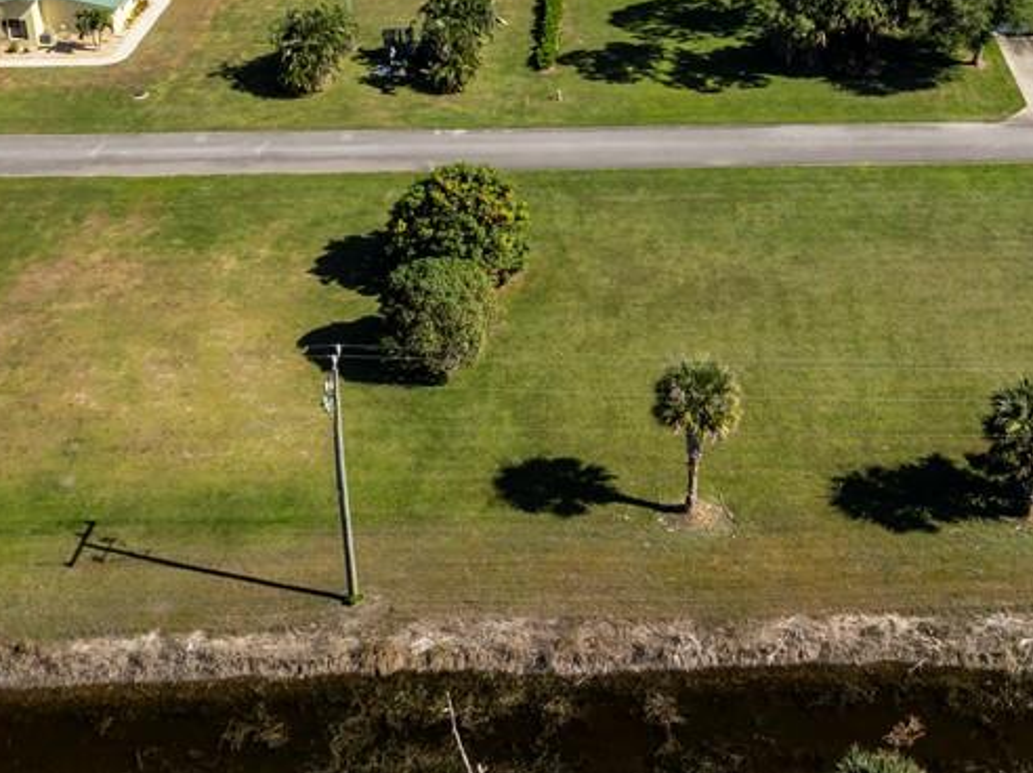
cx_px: 680
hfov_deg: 37.8
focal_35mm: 50
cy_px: -2
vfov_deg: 27.4
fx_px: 1491
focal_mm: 12.29
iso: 100
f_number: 9
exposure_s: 1/120
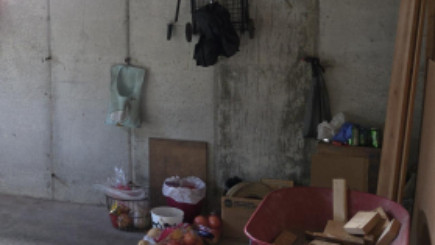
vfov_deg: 19.9
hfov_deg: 32.3
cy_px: 61
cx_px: 9
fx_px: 692
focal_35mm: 60
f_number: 1.8
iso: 125
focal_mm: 5.4
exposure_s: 1/24
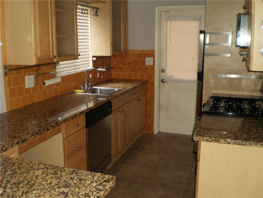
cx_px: 132
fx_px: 274
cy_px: 99
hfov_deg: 51.4
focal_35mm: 36
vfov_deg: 39.7
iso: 160
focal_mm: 6.3
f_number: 3.1
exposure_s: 1/30
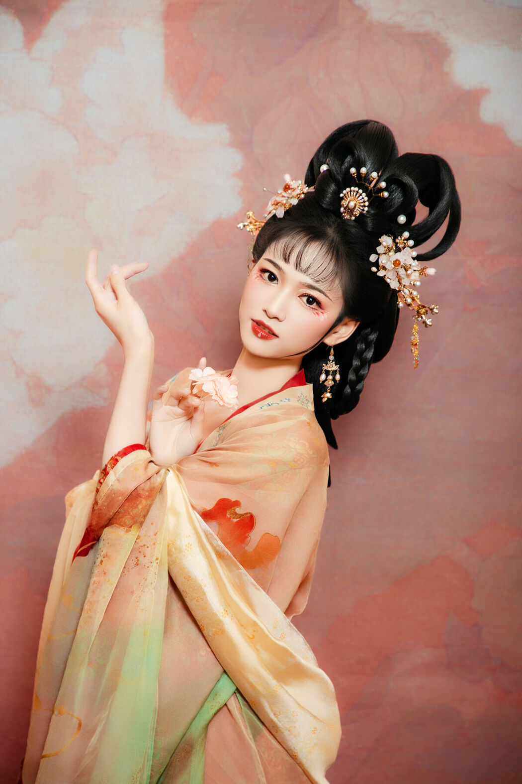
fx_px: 2066
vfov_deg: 21.5
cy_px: 392
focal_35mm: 95
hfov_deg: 14.4
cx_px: 261
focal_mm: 97
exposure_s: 1/160
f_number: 5
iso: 100
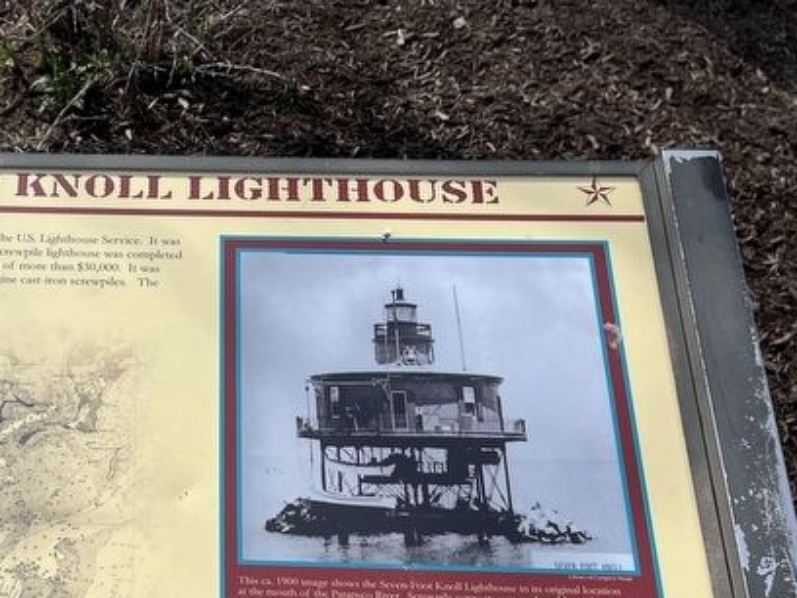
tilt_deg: -36.2
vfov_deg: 27.8
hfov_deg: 35.4
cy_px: 504
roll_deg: +0.4
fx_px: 1174
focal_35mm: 51
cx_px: 88
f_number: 1.6
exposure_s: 1/4016
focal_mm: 5.1
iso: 50
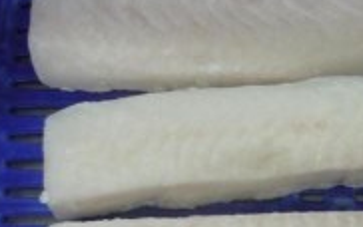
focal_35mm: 77
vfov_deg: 16.6
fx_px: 762
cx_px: 337
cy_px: 227
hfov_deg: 25.8
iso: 400
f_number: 2.8
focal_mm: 5.5
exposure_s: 1/20
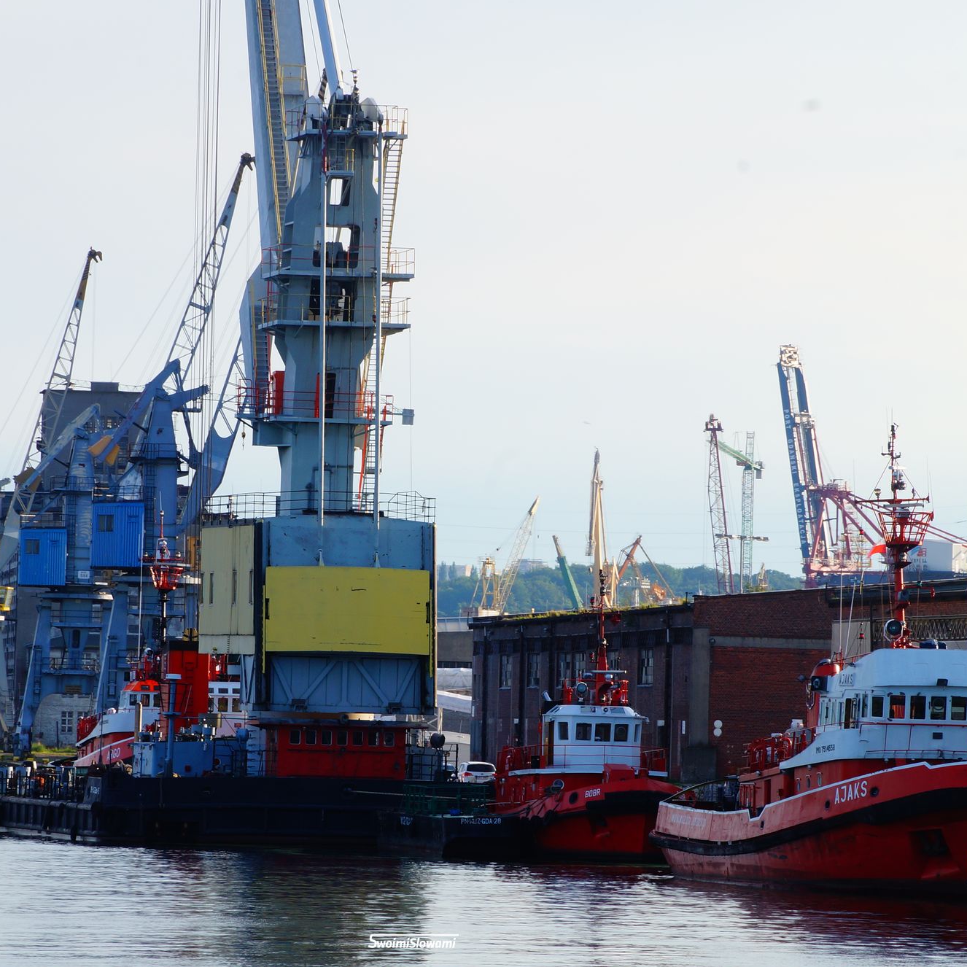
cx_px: 421
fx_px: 8502
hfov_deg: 6.5
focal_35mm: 269
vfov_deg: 6.5
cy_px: 482
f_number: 16
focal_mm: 140
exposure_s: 1/30
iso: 100
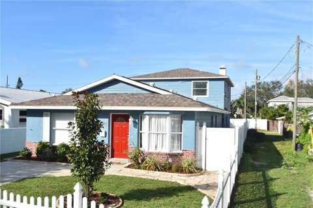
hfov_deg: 53.2
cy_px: 104
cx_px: 156
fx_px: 313
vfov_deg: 36.8
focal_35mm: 36
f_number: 8
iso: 200
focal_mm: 24
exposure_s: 1/500
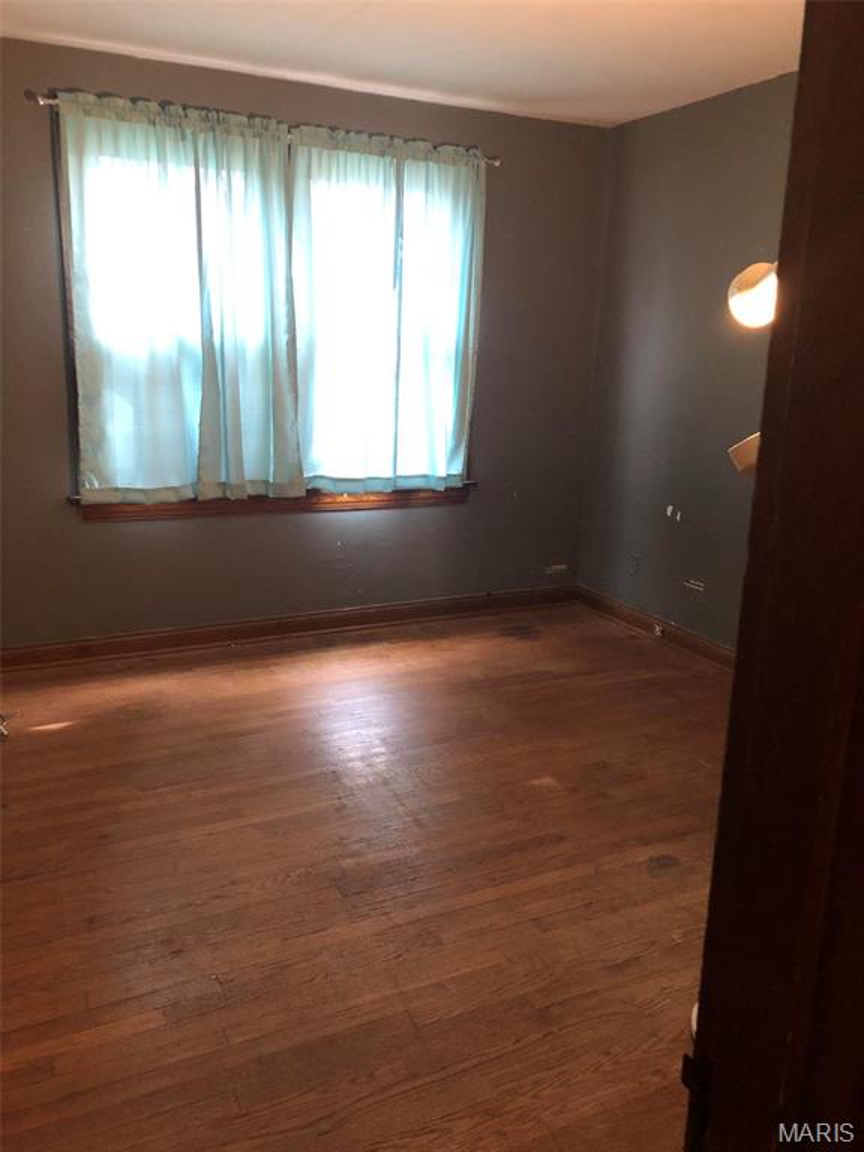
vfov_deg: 63.4
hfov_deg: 49.7
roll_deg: -0.9
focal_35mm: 28
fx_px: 932
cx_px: 432
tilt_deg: -14.2
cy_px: 576
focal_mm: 3.99
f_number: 1.8
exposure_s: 1/5
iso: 100
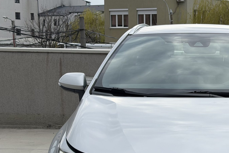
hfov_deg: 21.3
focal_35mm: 94
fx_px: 598
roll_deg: -0.8
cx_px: 195
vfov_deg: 14.4
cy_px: 142
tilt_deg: -9.0
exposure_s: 1/2494
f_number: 1.78
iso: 64
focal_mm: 6.76
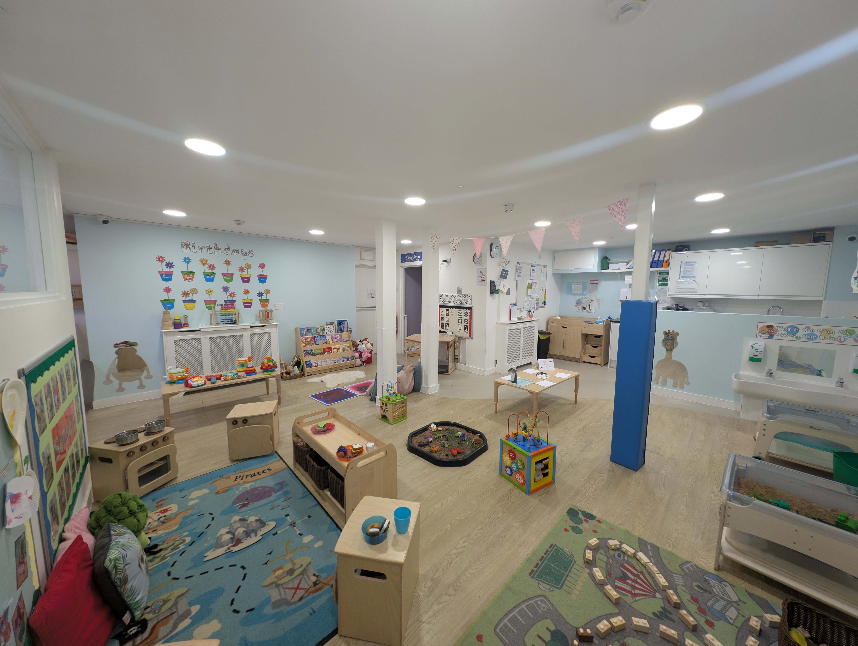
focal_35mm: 12
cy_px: 323
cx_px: 429
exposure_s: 1/50
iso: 65
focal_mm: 2.2
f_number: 1.9
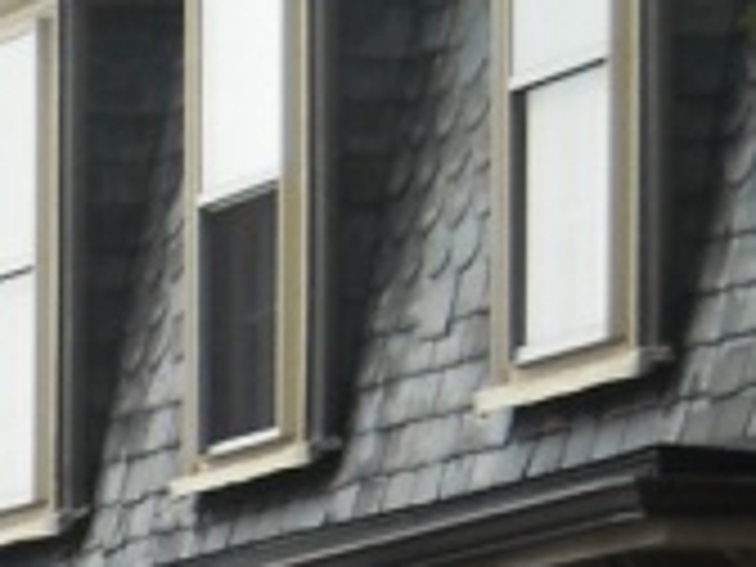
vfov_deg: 3.2
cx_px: -1292
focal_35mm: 462
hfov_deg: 4.2
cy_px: 1210
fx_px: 10090
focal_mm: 12.3
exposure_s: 1/296
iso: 64
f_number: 3.9
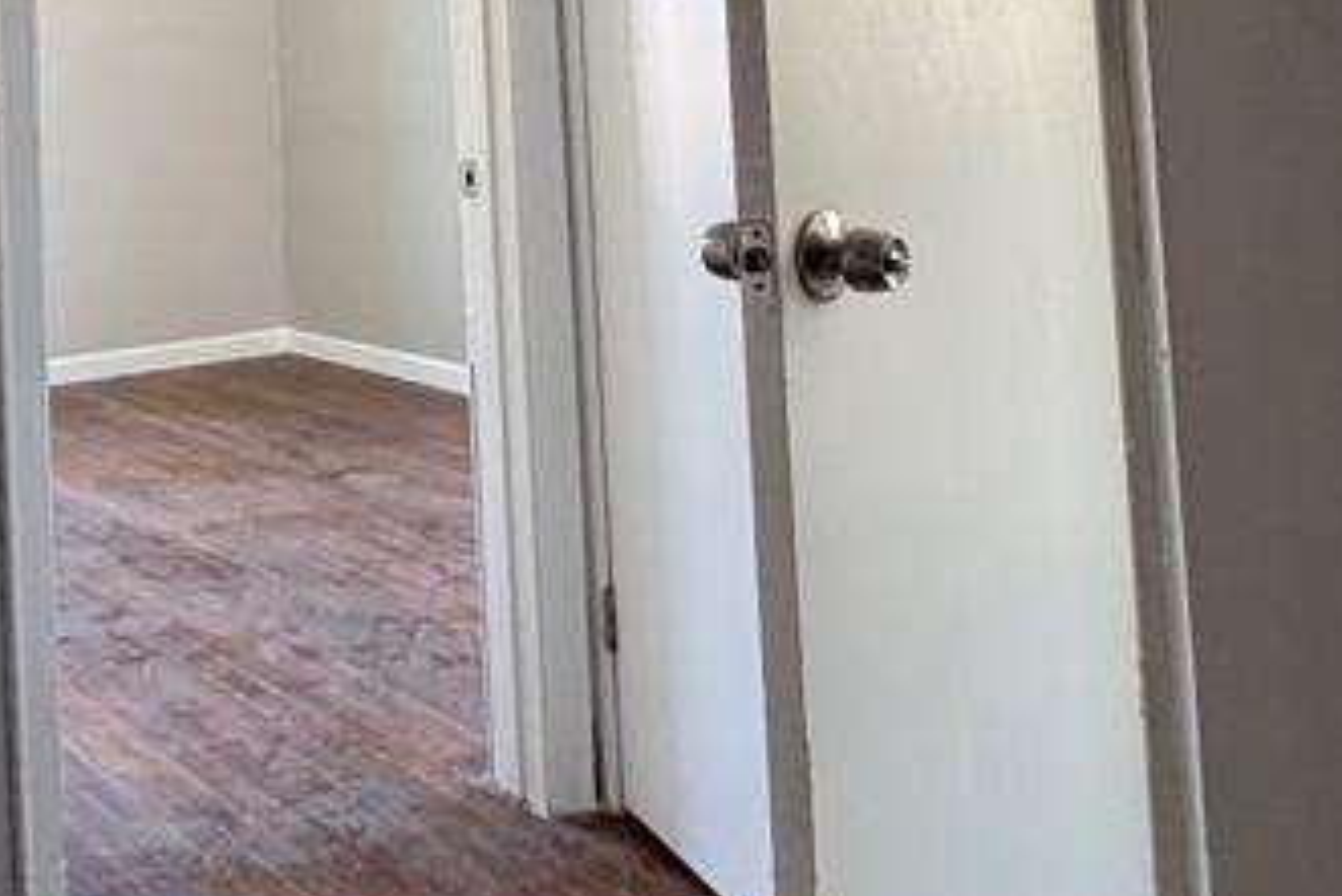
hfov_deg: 40.7
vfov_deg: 28.0
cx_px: 166
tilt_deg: +4.0
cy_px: -16
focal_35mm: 45
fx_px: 1678
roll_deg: +2.3
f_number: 2.2
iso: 320
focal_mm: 2.22
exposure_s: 1/91
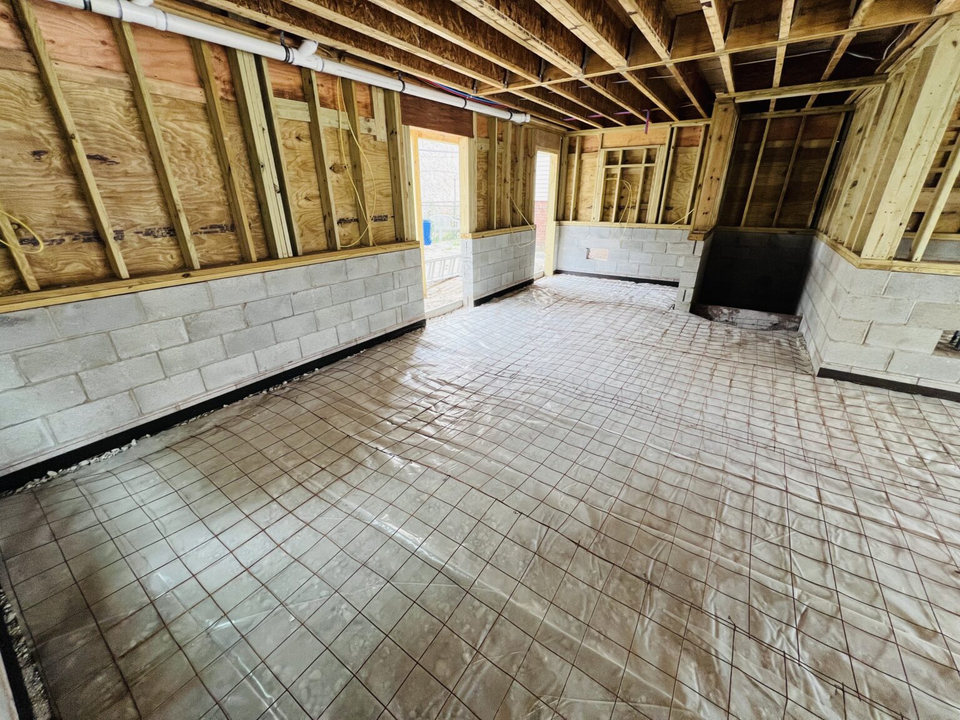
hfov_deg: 106.2
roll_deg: +0.3
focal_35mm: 13
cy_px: 360
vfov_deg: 89.9
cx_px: 480
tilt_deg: -25.0
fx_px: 361
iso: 160
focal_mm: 1.57
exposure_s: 1/99
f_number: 1.8
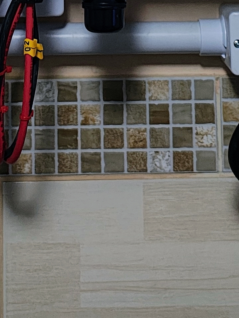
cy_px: -189
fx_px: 985
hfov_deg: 13.8
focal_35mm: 107
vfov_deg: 16.4
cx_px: 69
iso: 784
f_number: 1.4
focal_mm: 5.89
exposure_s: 1/40
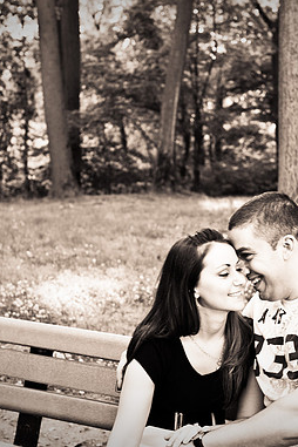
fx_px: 906
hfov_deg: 18.6
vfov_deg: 27.7
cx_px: 192
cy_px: 223
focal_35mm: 73
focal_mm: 48
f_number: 4
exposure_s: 1/60
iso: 400
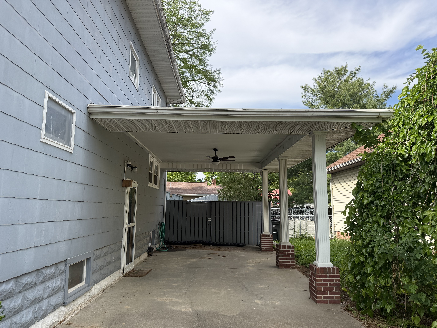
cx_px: 218
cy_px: 164
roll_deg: -0.6
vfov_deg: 56.8
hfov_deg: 71.6
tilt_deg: +7.5
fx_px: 303
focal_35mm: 24
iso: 100
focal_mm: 6.76
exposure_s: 1/2703
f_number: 1.78
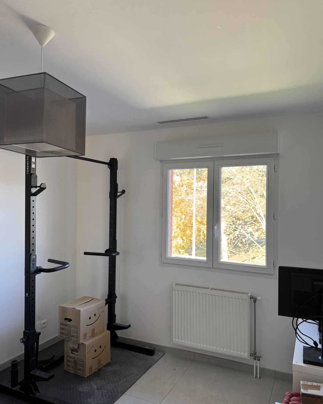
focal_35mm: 26
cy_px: 205
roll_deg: -0.3
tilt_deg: +0.7
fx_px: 311
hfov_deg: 54.9
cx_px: 165
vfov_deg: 66.0
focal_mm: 6.76
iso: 160
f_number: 1.78
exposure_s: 1/121
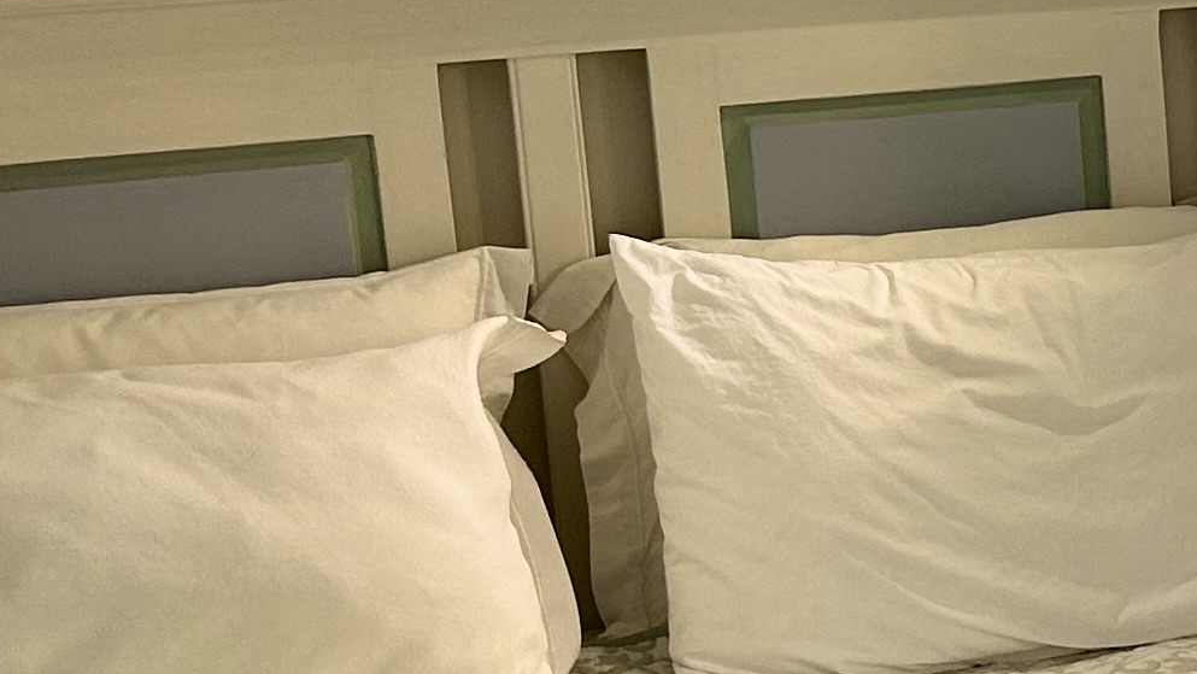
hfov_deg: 16.9
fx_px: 3651
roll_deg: +2.6
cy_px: 300
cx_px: 1784
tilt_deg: -11.5
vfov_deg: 10.5
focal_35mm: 115
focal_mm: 5.7
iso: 64
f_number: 1.5
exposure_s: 1/100
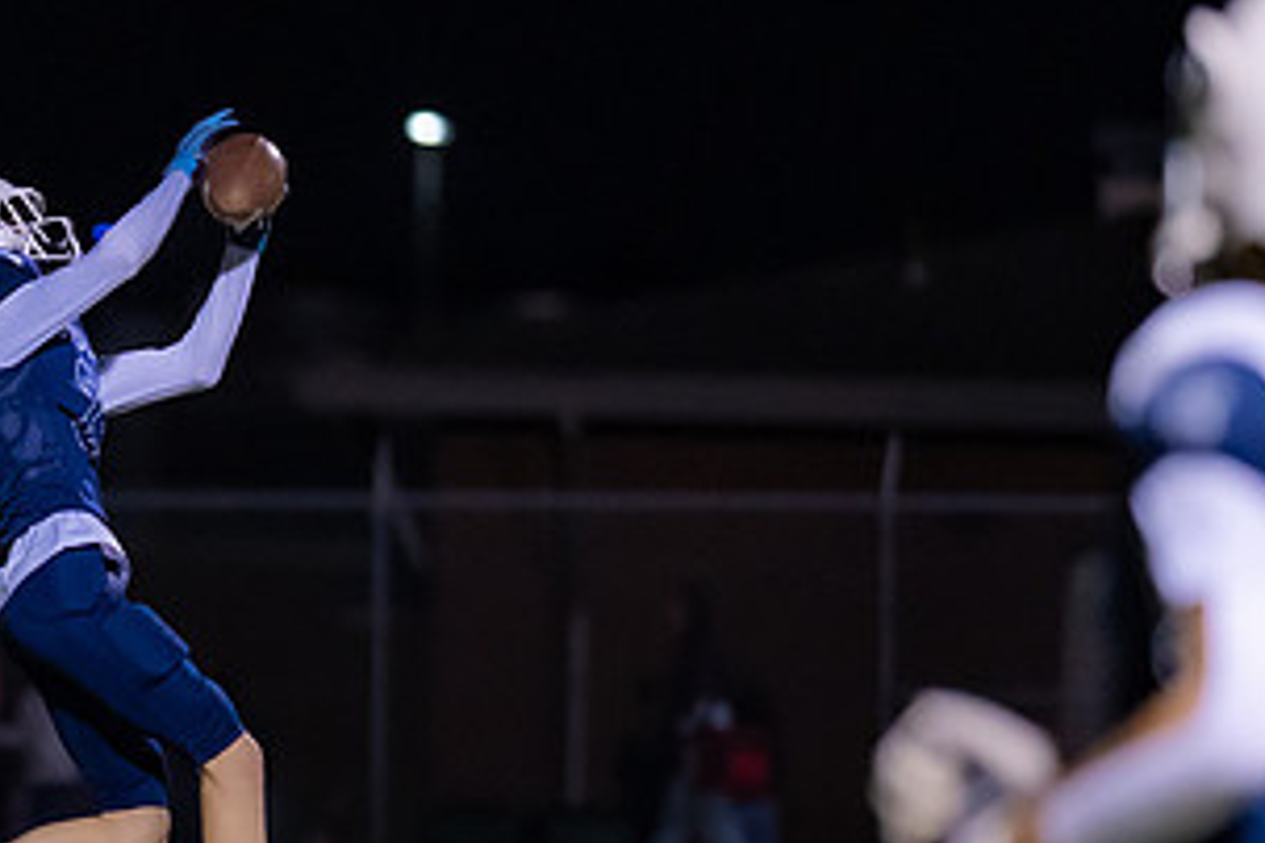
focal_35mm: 460
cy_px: 644
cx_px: -187
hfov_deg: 4.5
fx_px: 16163
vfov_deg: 3.0
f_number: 1.8
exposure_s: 1/1250
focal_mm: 135
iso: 2500
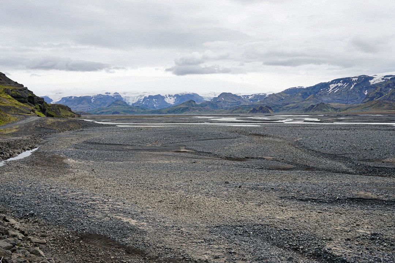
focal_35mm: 39
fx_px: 428
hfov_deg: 49.6
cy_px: 132
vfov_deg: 34.2
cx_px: 198
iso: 100
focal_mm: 26
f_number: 11
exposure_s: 1/125
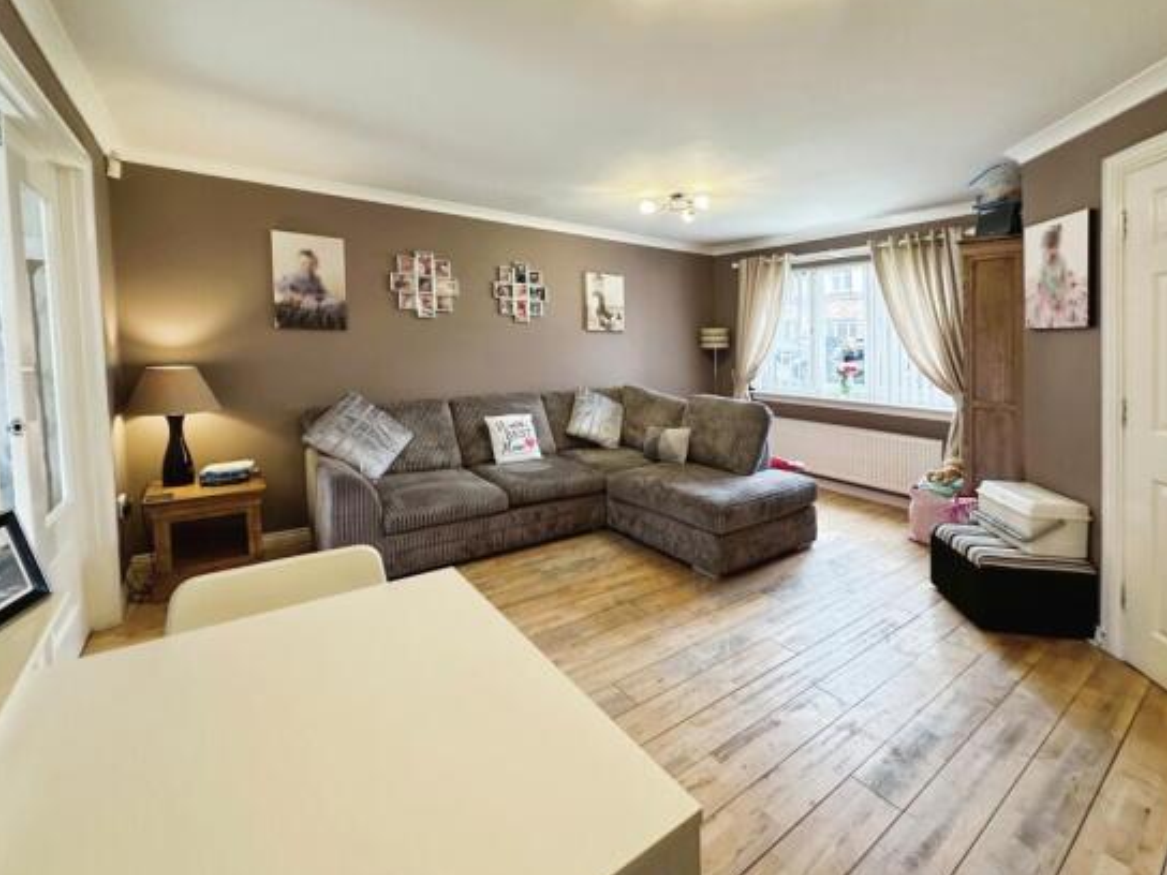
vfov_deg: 81.7
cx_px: 582
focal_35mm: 15
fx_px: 506
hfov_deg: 98.2
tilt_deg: -5.8
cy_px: 443
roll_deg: -0.5
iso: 200
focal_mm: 2.22
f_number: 2.2
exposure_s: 1/50
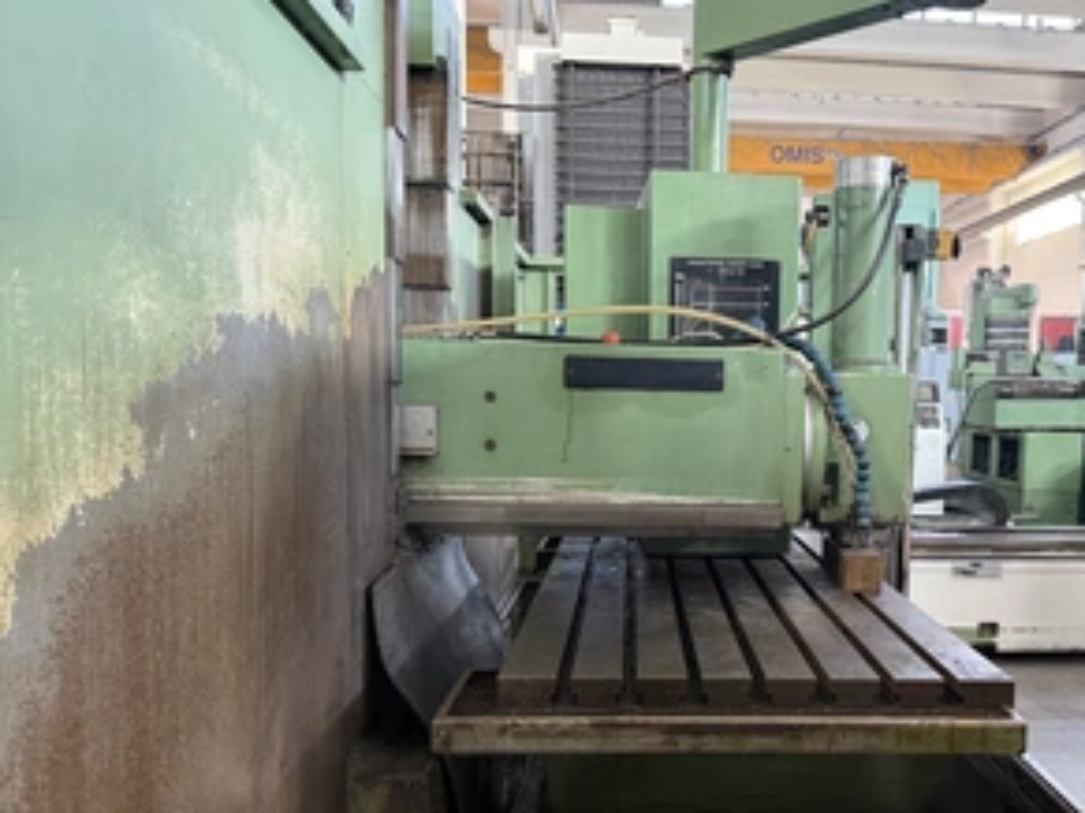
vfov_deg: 42.7
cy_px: 485
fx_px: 1034
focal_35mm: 33
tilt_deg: -5.4
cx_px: 694
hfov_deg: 54.6
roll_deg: -1.0
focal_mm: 6.76
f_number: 1.78
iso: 320
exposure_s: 1/50
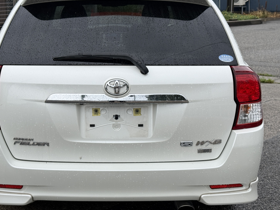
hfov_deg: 30.2
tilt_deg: -11.3
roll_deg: +1.6
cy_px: 95
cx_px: 114
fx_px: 518
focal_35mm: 64
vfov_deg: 22.9
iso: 64
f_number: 1.78
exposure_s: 1/1116
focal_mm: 6.76
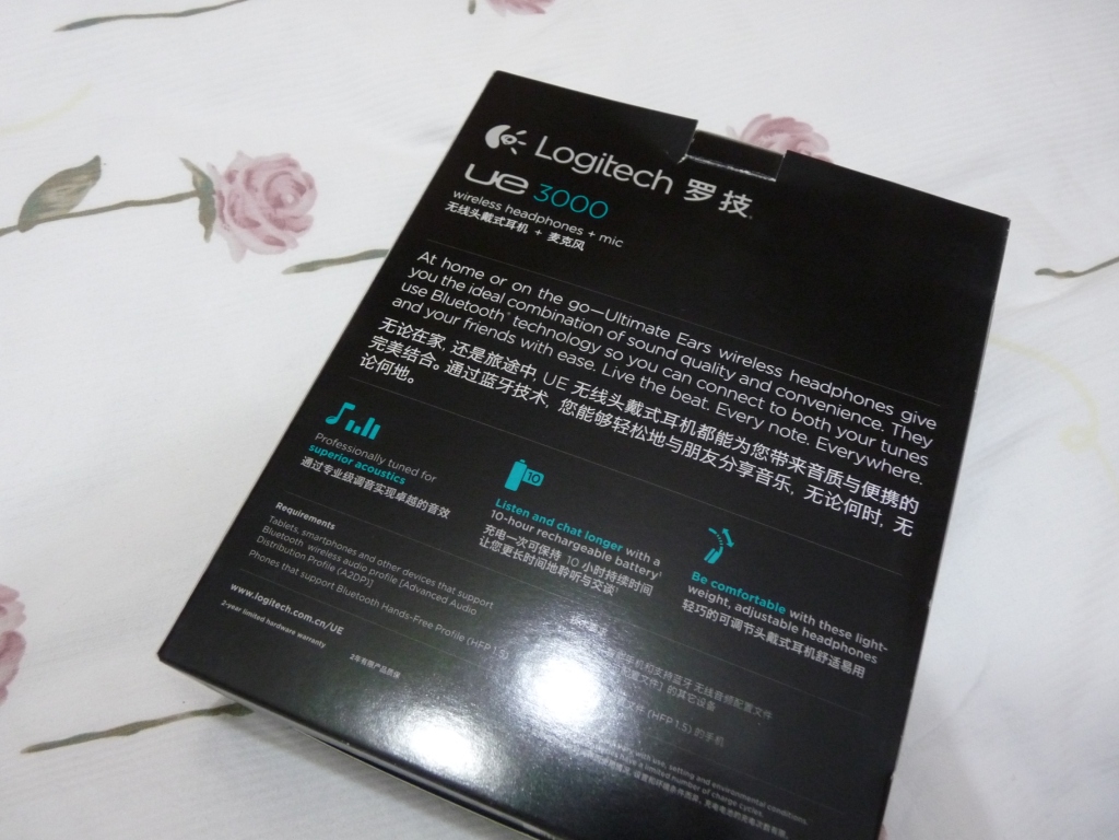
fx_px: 873
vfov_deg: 51.4
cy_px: 420
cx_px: 560
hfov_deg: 65.3
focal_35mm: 27
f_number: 2.8
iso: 400
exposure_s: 1/13
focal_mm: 4.8
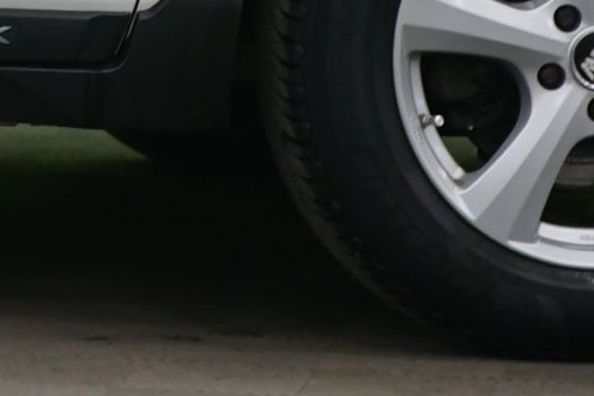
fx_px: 5496
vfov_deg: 4.0
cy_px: -684
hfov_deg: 6.0
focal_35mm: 333
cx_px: -714
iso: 400
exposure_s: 1/10
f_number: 4.5
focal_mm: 42
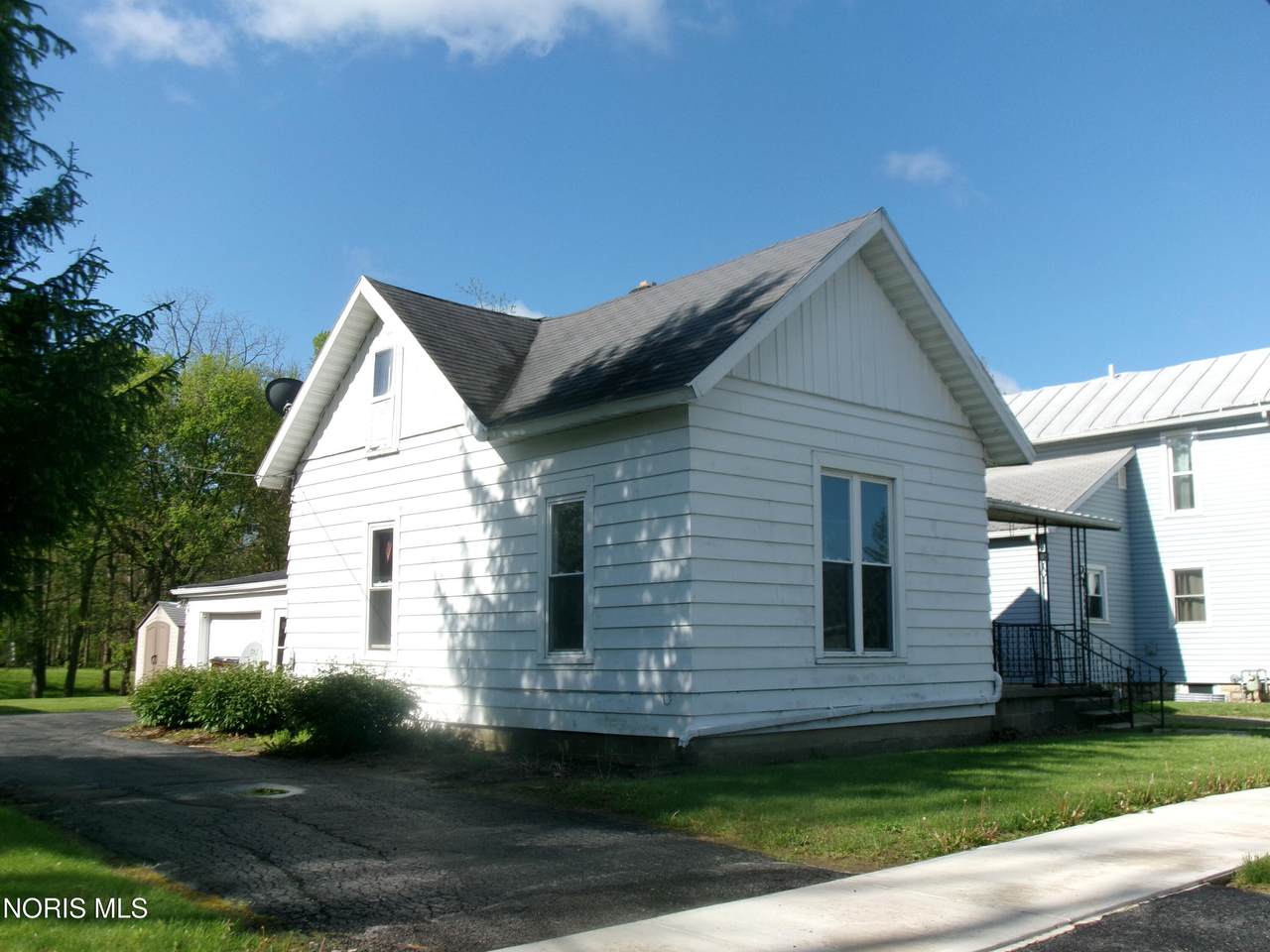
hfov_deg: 51.4
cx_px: 635
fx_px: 1321
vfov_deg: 39.7
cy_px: 476
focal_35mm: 36
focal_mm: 6.4
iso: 100
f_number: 11.8
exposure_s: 1/105
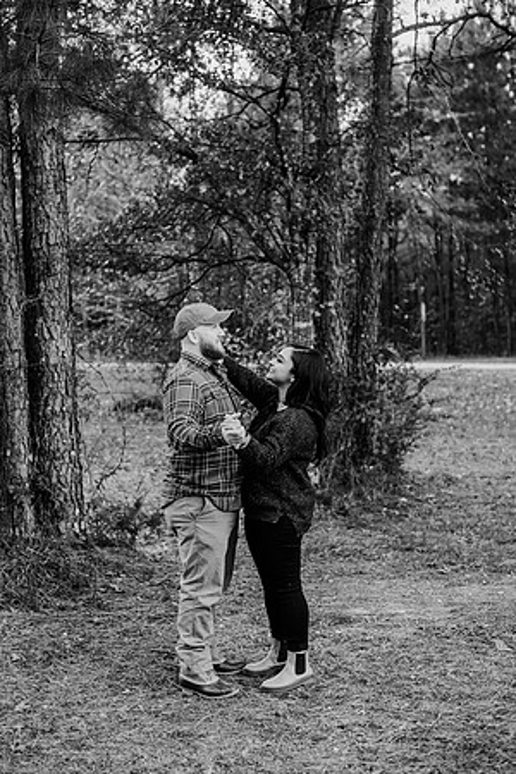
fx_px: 1075
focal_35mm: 50
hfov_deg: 27.0
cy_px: 387
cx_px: 258
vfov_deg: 39.6
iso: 320
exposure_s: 1/640
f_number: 3.2
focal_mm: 50
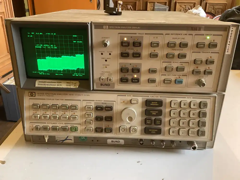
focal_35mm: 31
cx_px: 120
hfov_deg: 58.4
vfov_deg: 45.4
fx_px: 215
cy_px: 90
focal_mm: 3.3
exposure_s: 1/40
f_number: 2.4
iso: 400
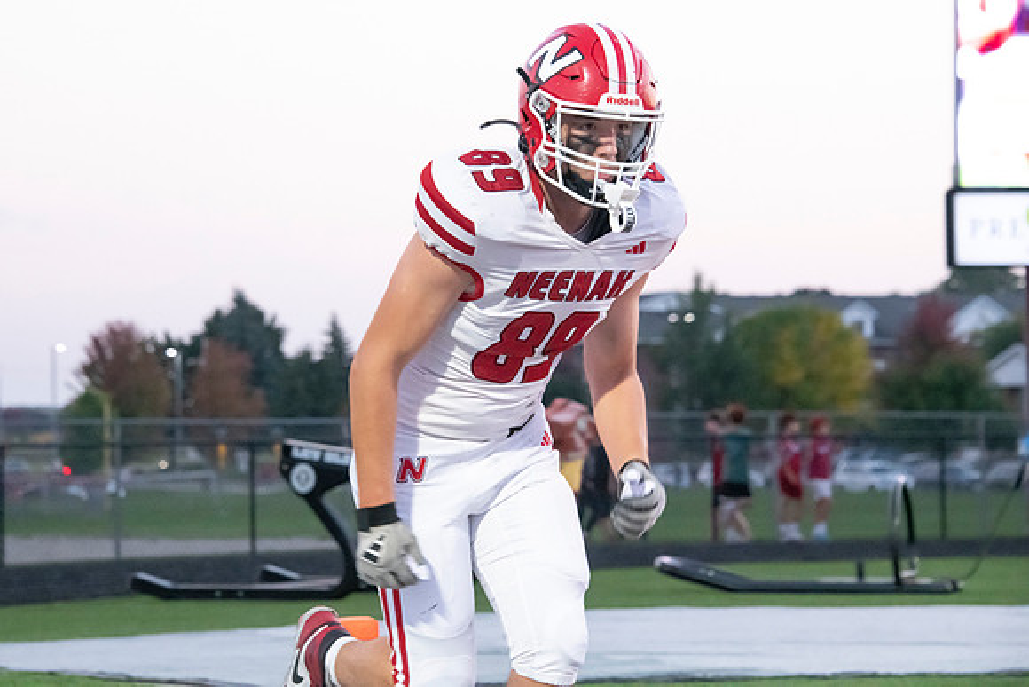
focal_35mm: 148
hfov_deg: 13.9
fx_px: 4229
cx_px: 465
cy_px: 311
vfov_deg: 9.3
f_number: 7.1
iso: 10000
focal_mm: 135
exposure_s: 1/400
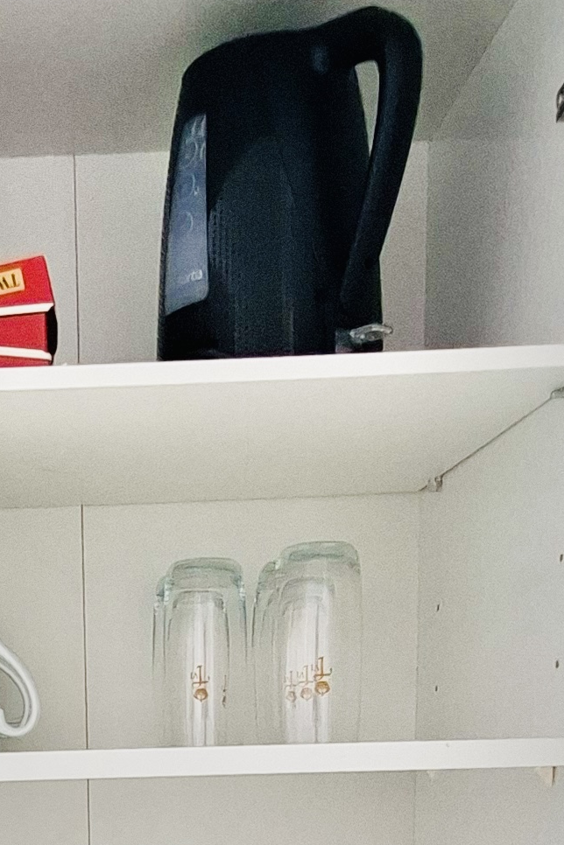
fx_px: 1316
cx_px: -6
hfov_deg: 23.2
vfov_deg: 30.4
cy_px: 1012
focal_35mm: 56
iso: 50
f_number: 2.2
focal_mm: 1.74
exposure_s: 1/60
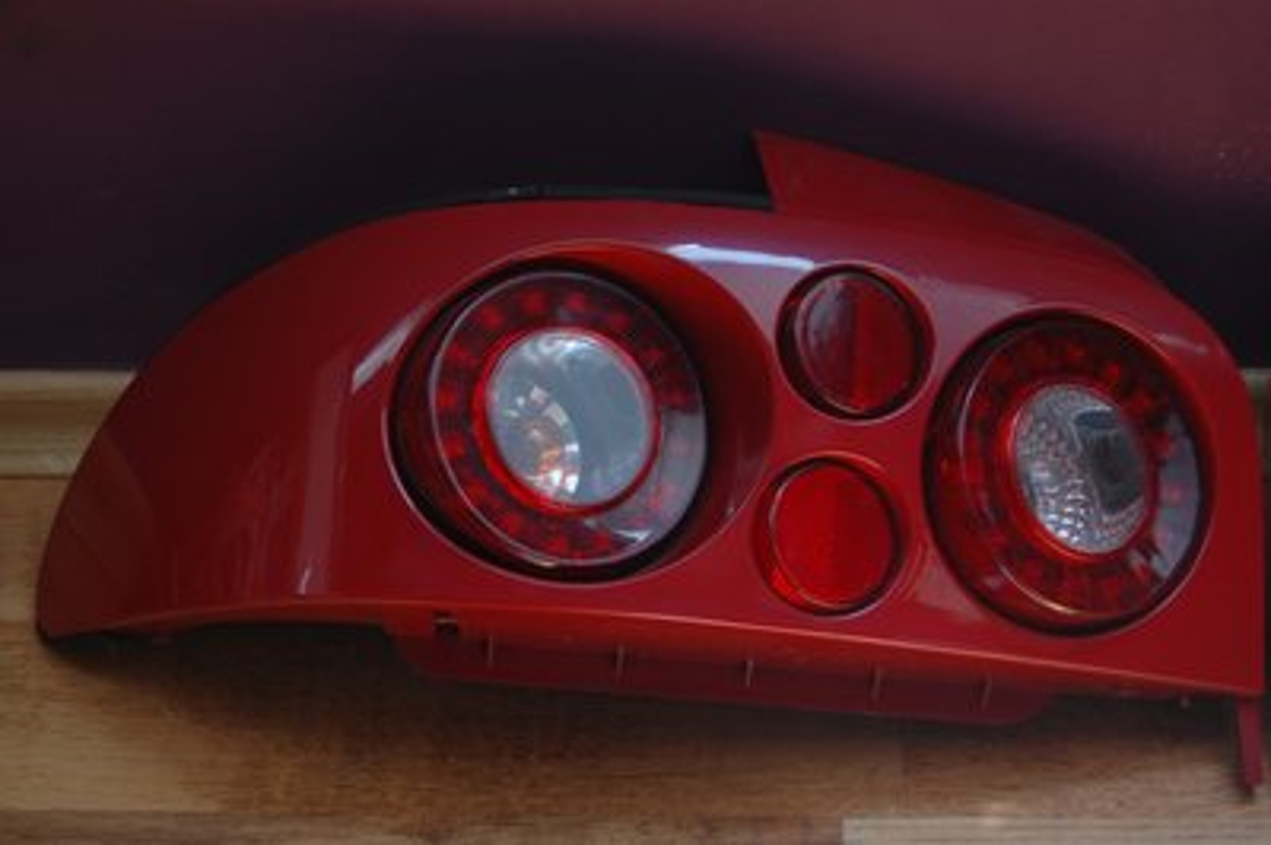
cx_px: 636
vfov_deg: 21.5
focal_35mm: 63
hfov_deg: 31.9
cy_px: 422
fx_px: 2222
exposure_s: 1/30
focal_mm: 42
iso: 400
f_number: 5.6
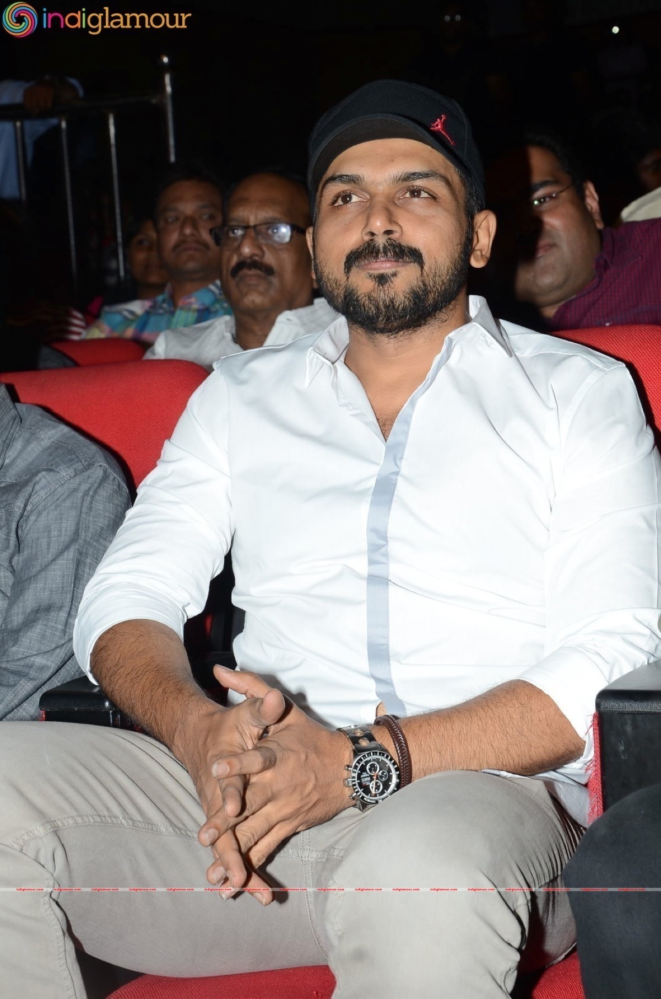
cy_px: 500
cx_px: 330
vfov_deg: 26.0
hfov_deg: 17.4
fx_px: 2159
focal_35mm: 78
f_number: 6.3
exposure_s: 1/160
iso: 250
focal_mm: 52
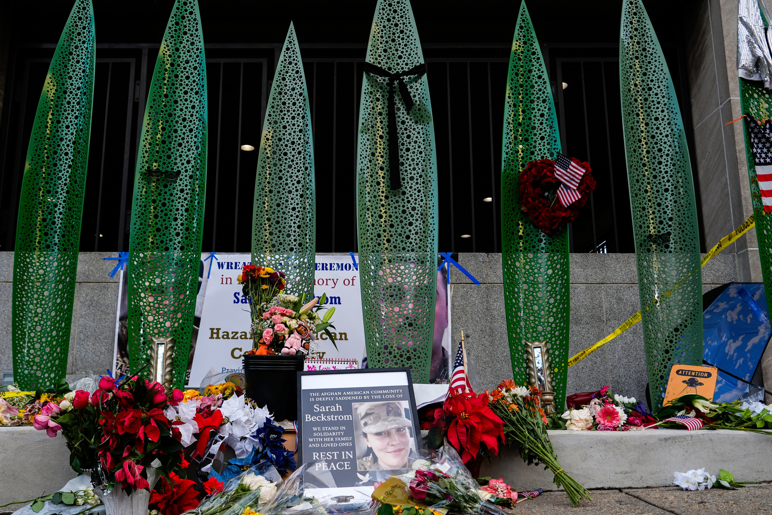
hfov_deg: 58.5
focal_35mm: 32
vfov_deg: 41.1
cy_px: 281
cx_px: 338
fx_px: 686
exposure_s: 1/640
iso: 125
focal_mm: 24
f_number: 2.8
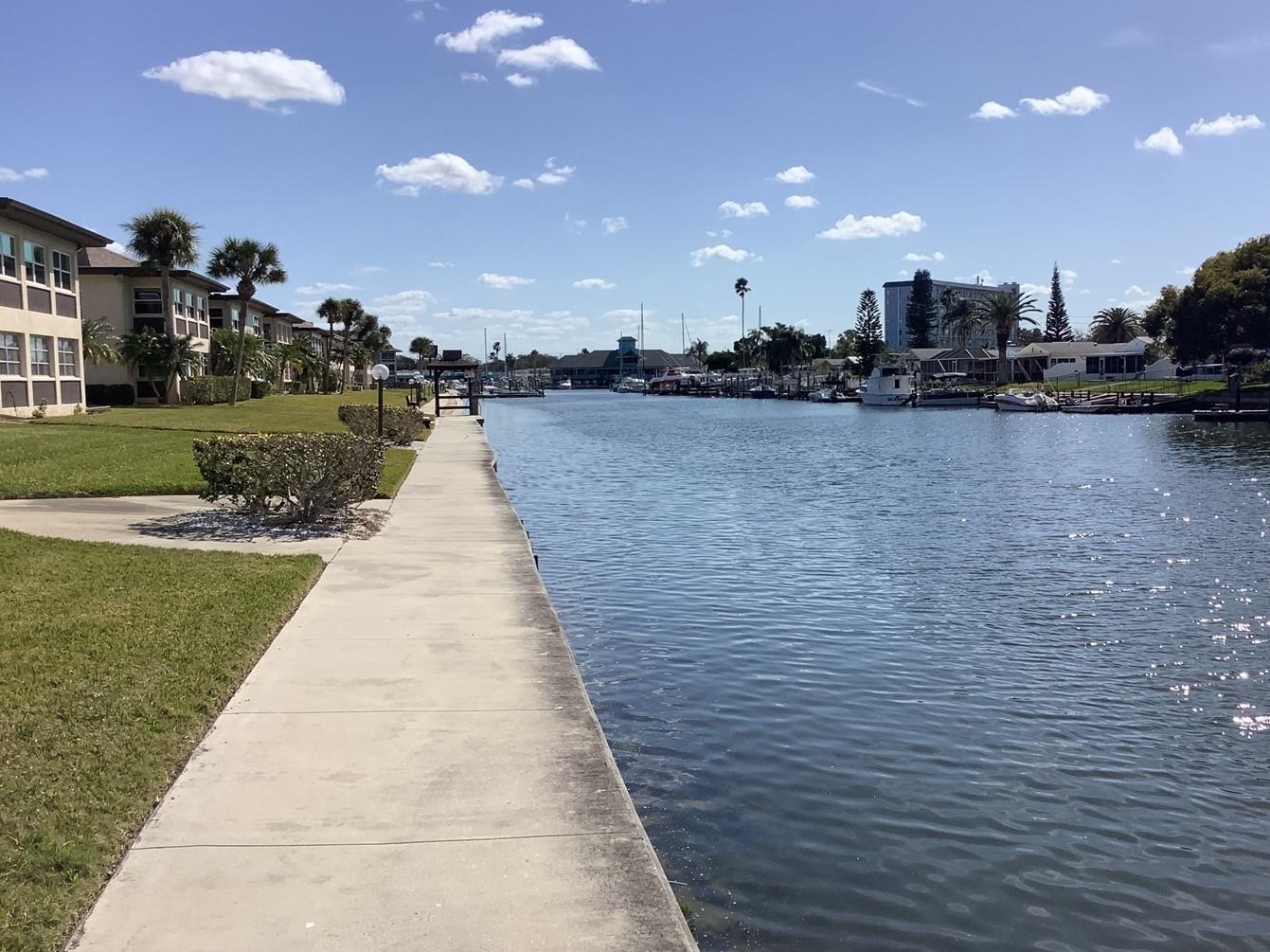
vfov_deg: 38.6
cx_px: 721
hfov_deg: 50.0
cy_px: 502
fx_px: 1357
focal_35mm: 37
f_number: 2.4
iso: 25
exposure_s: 1/2632
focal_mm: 3.3
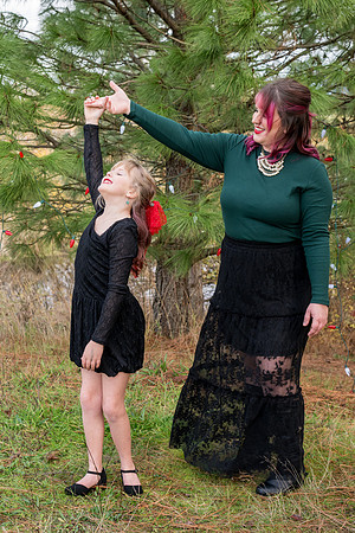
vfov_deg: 35.1
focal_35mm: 57
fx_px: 843
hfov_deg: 23.8
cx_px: 178
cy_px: 266
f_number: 5
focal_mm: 38
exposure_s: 1/320
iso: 400
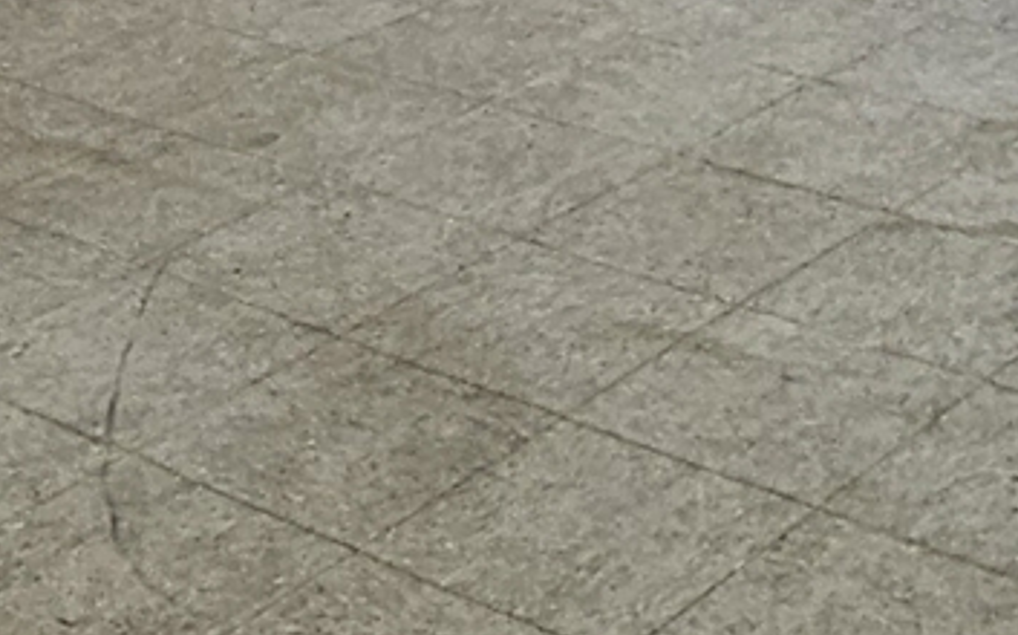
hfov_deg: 20.8
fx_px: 2772
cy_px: -470
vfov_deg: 12.1
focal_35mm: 100
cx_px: 522
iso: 50
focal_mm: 1.74
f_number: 2.2
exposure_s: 1/60
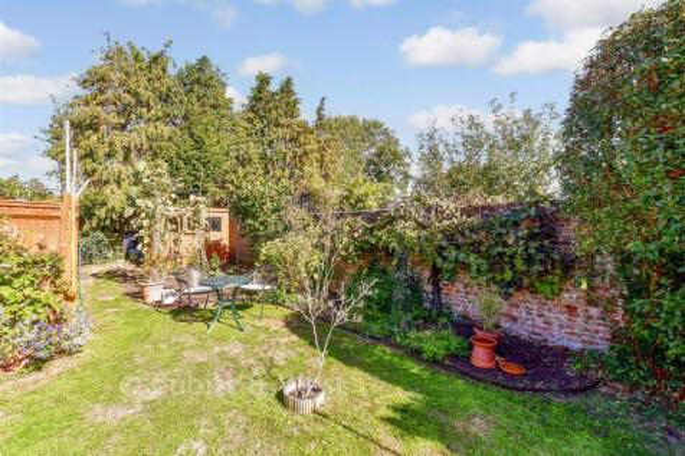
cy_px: 228
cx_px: 342
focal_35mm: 15
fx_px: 285
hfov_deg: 100.4
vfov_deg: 77.3
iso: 250
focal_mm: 10
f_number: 8
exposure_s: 1/250
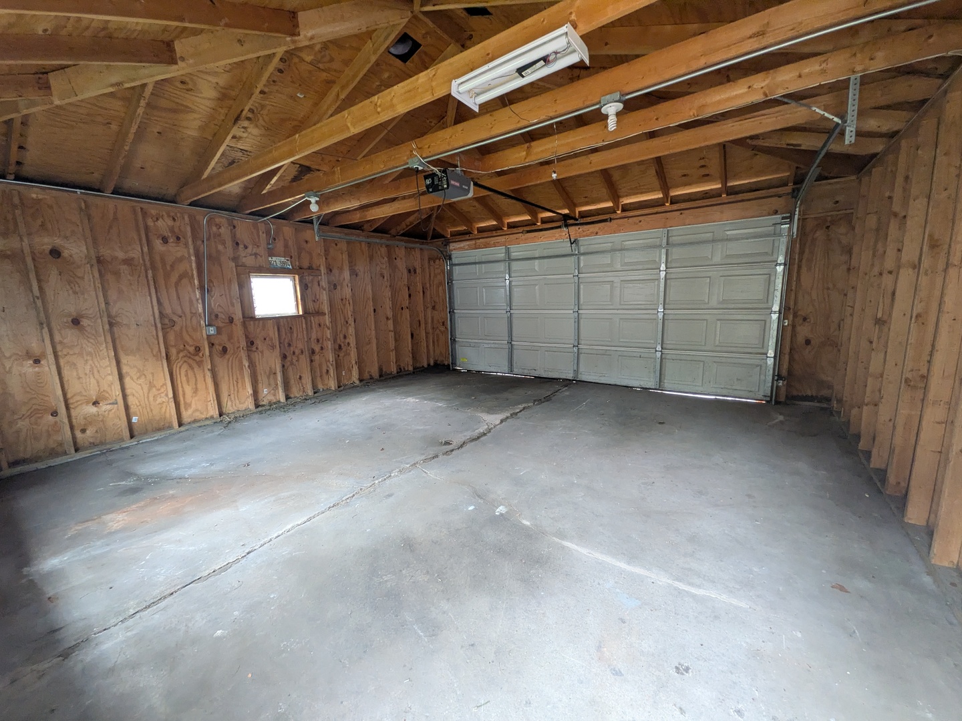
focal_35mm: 14
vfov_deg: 85.7
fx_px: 389
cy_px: 360
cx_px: 481
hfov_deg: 102.1
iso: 291
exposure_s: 1/77.9
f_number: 2.2
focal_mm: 1.85
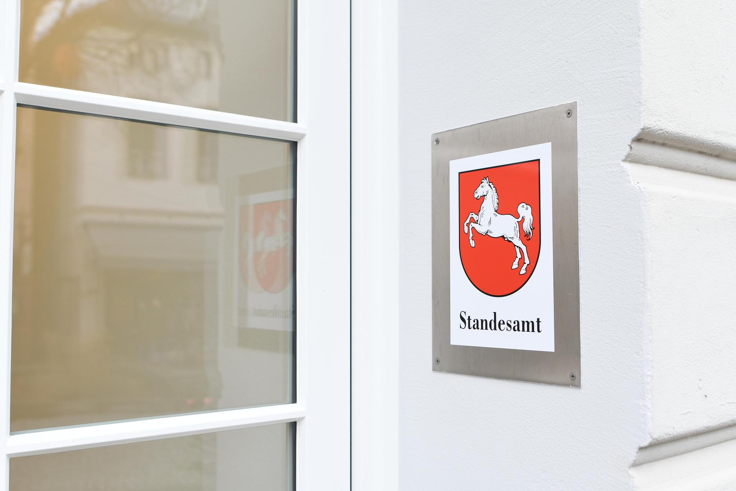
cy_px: 246
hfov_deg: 53.1
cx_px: 368
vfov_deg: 36.9
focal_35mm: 36
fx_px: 736
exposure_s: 1/100
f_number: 2.8
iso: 200
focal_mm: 24
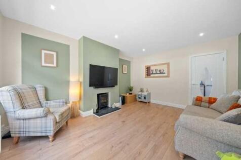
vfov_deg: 89.8
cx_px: 120
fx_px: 80
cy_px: 80
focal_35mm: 12
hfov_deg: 112.7
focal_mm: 12
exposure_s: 1/13
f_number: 5
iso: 800
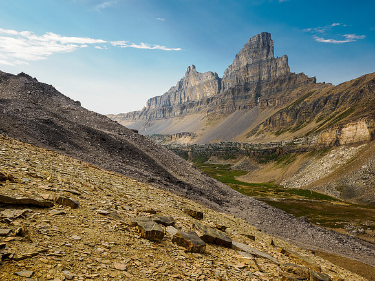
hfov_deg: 67.3
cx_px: 188
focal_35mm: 26
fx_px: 282
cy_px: 140
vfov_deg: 53.1
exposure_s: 1/125
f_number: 8
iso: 200
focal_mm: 13
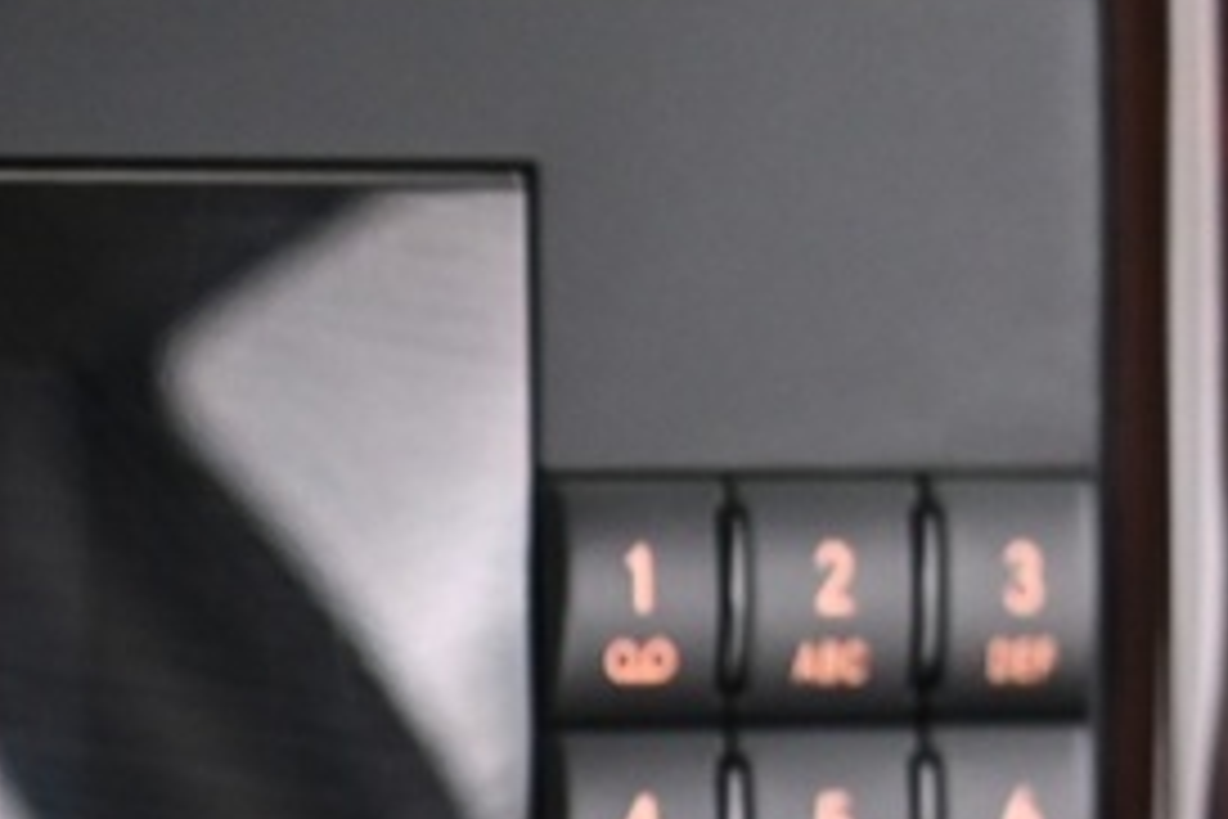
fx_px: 8118
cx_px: -1116
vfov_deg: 5.5
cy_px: 2232
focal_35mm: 238
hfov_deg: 8.3
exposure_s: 1/13
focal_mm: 40
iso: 2000
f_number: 4
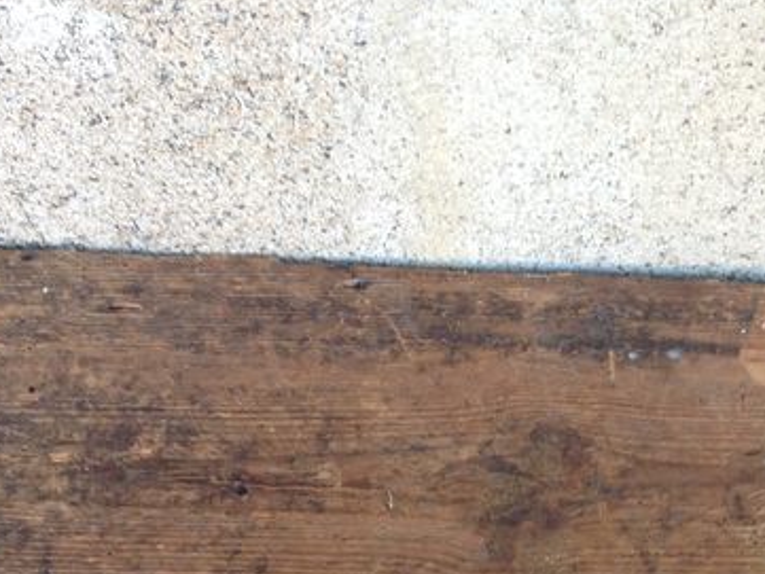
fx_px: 2144
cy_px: 705
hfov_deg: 20.1
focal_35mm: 97
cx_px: 555
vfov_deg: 14.7
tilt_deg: -65.9
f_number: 2.4
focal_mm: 4.28
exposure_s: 1/40
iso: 50
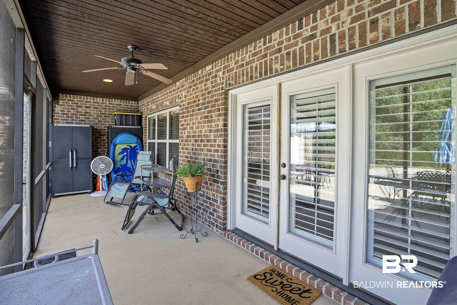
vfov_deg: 73.7
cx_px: 228
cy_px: 152
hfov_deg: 96.7
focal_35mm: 16
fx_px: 203
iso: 100
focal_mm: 16
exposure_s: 1/6
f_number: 8
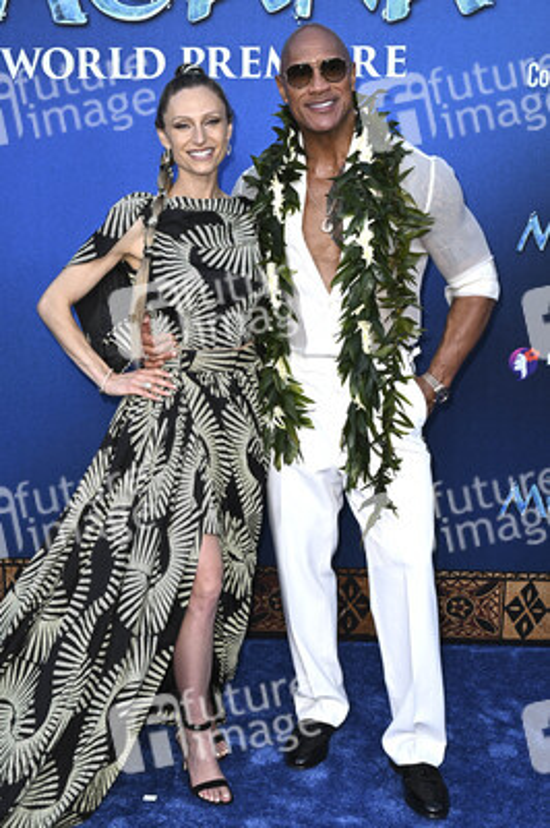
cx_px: 275
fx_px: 964
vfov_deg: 46.4
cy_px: 414
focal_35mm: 42
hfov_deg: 31.8
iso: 1000
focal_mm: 42
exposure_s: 1/250
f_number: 6.3
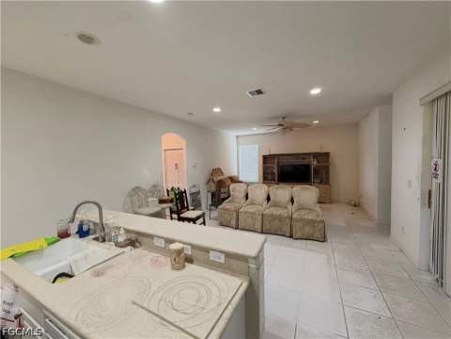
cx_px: 226
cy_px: 170
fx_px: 182
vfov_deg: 85.7
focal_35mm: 14
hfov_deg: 102.1
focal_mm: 2.22
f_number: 2.2
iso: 250
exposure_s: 1/60
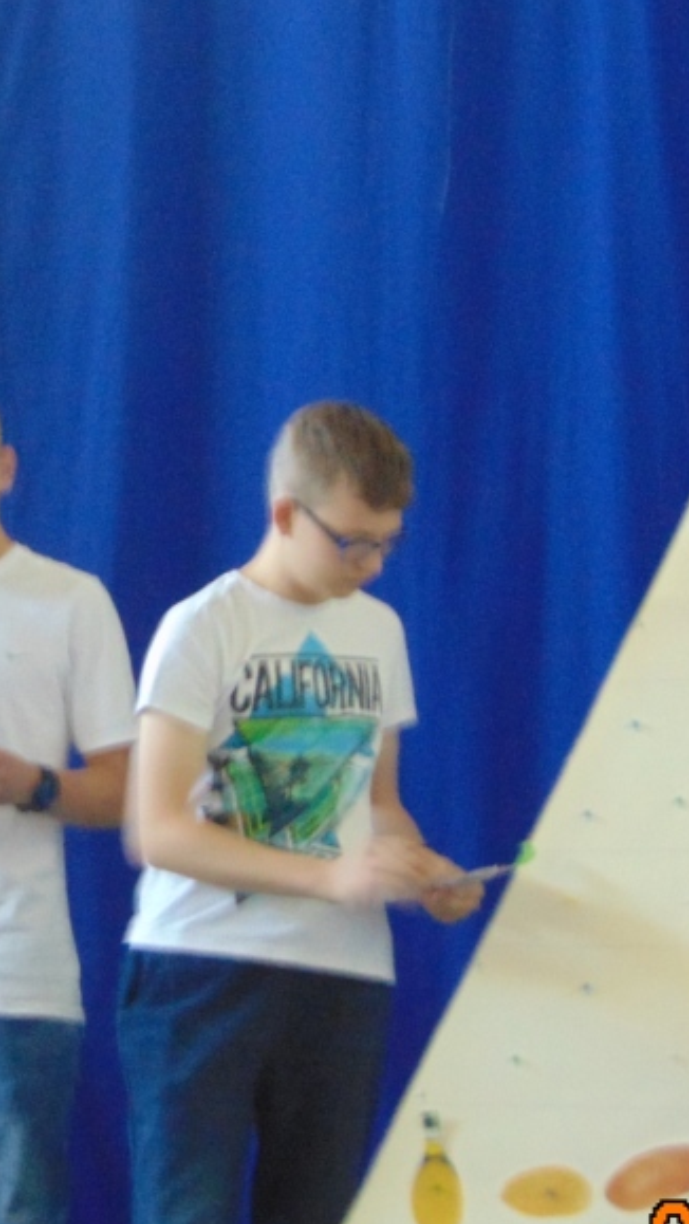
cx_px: 167
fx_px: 6751
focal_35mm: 208
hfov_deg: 5.8
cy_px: 592
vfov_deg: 10.4
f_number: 3.9
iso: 400
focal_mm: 19.4
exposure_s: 1/13
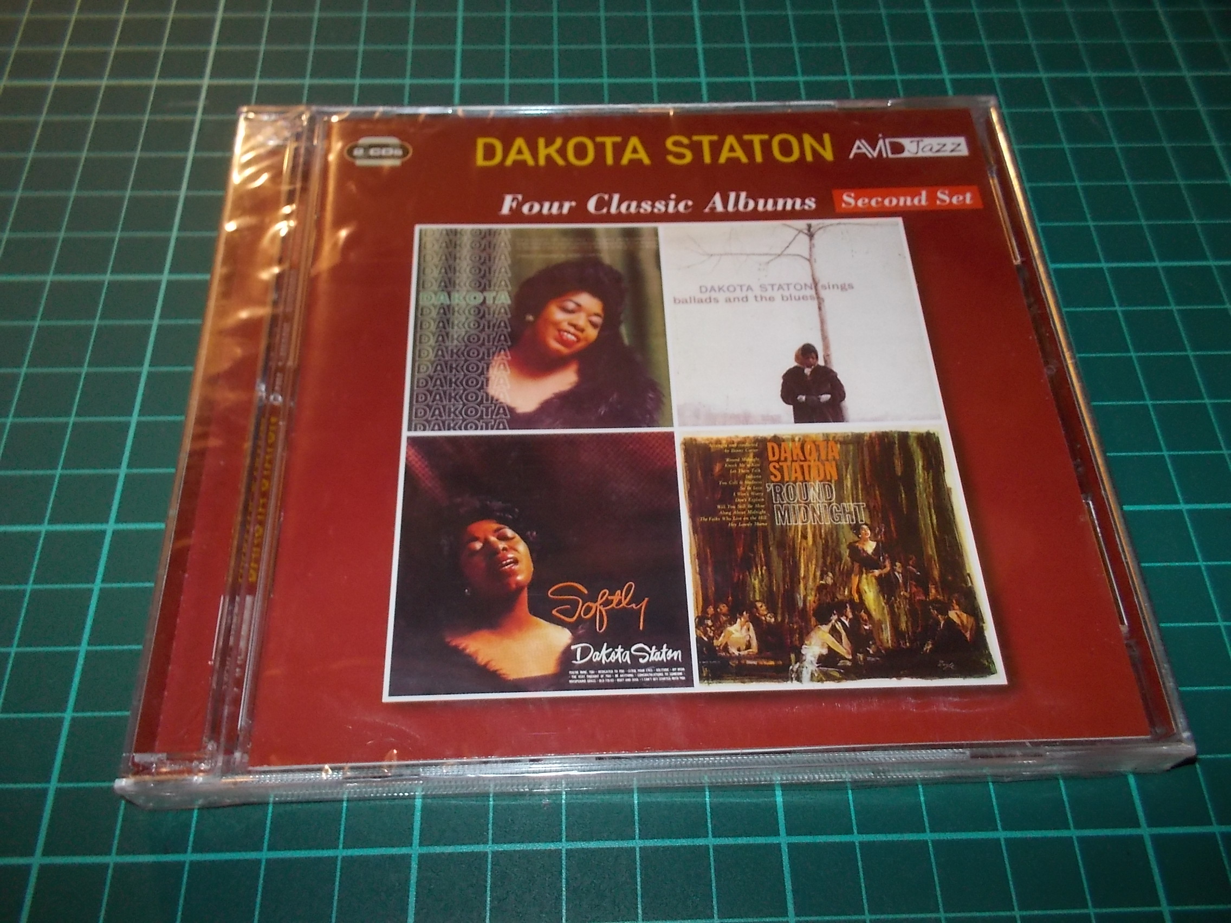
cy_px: 462
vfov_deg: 48.2
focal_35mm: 29
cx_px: 616
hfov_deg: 61.7
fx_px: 1031
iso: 200
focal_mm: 4.1
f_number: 3.3
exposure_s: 1/30
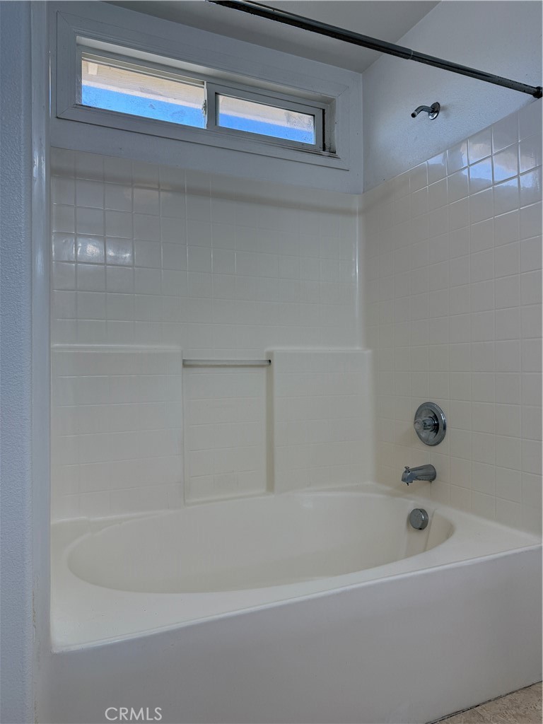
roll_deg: -0.4
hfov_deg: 56.8
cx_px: 272
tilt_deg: +0.0
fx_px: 502
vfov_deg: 71.6
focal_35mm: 24
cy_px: 362
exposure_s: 1/251
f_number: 1.78
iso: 100
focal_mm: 6.76
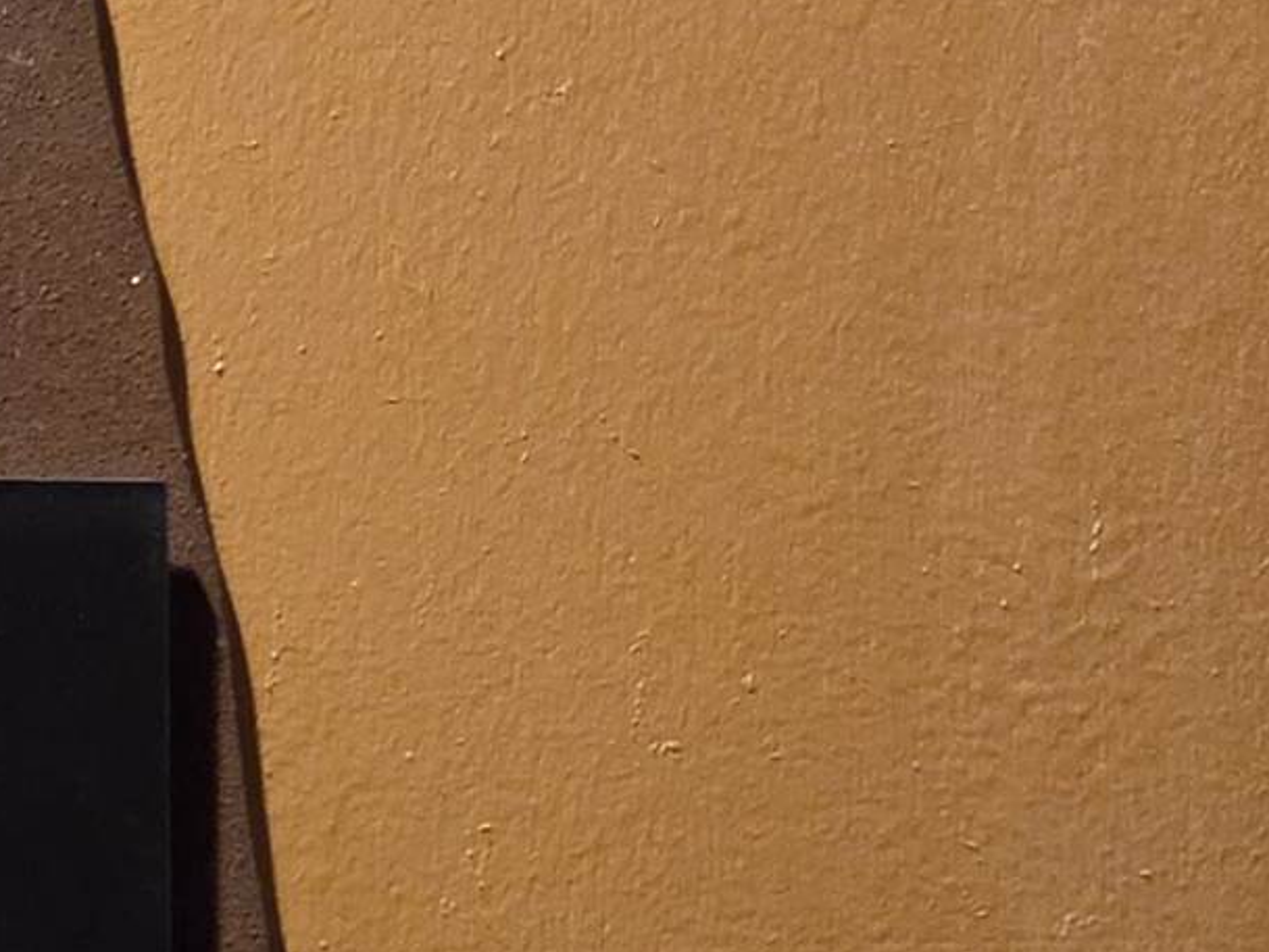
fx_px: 4253
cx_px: -694
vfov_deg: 12.7
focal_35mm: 116
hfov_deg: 15.5
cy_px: 877
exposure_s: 1/120
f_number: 1.8
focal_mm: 5.4
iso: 1250
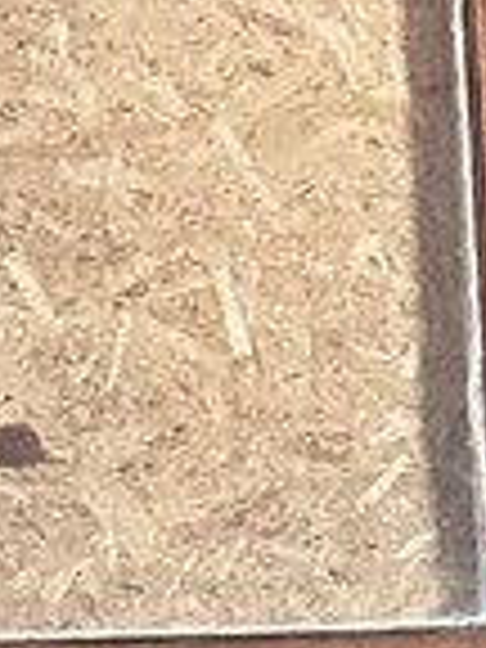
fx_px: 3201
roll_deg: +0.7
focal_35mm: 171
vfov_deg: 11.1
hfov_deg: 7.3
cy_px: 999
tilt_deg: -7.4
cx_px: 1634
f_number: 1.78
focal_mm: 6.86
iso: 1250
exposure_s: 1/30
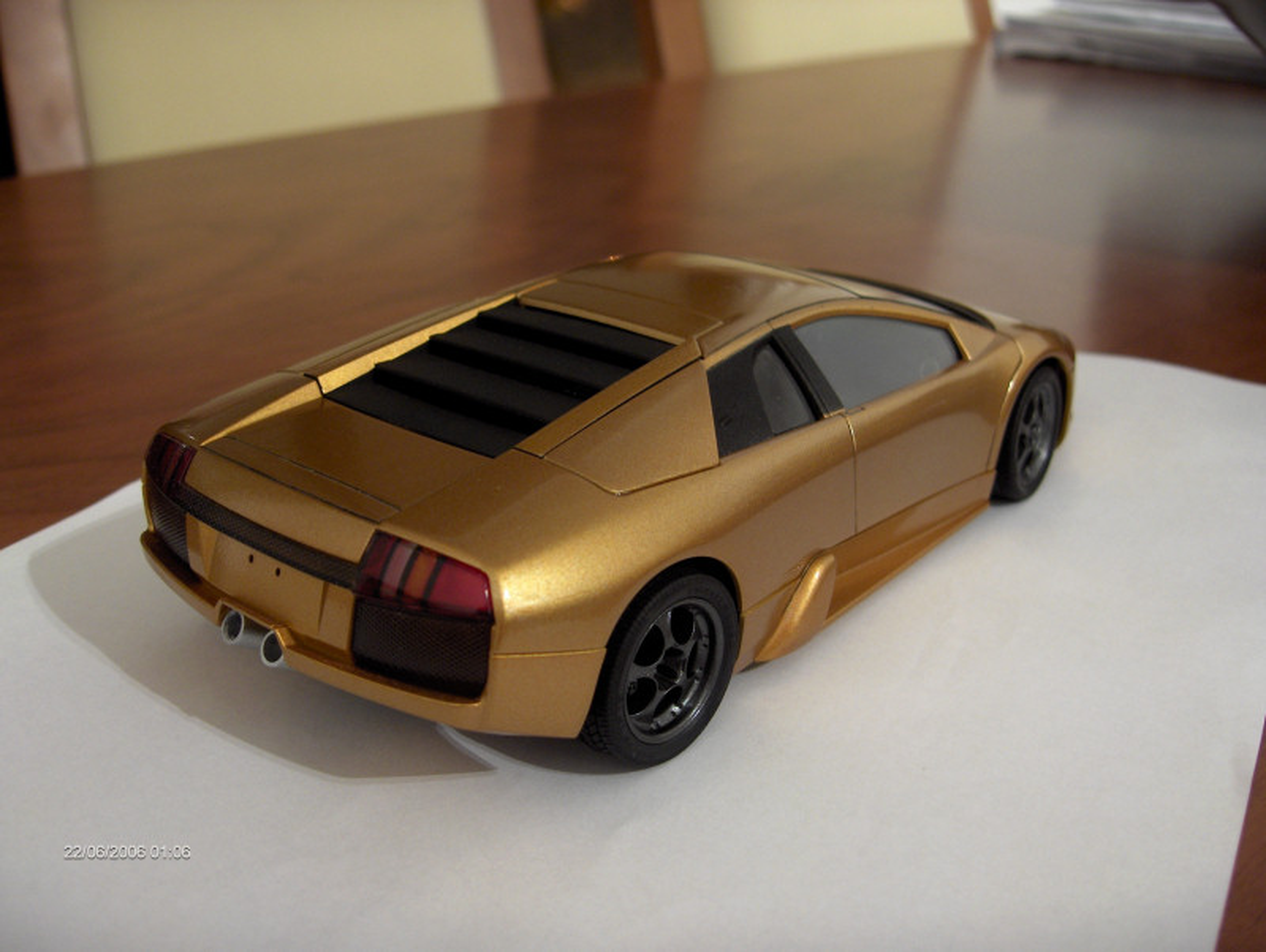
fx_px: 1428
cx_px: 633
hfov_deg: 47.8
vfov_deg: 36.9
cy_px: 476
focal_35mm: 39
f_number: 2.8
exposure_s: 1/2.69
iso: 100
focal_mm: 8
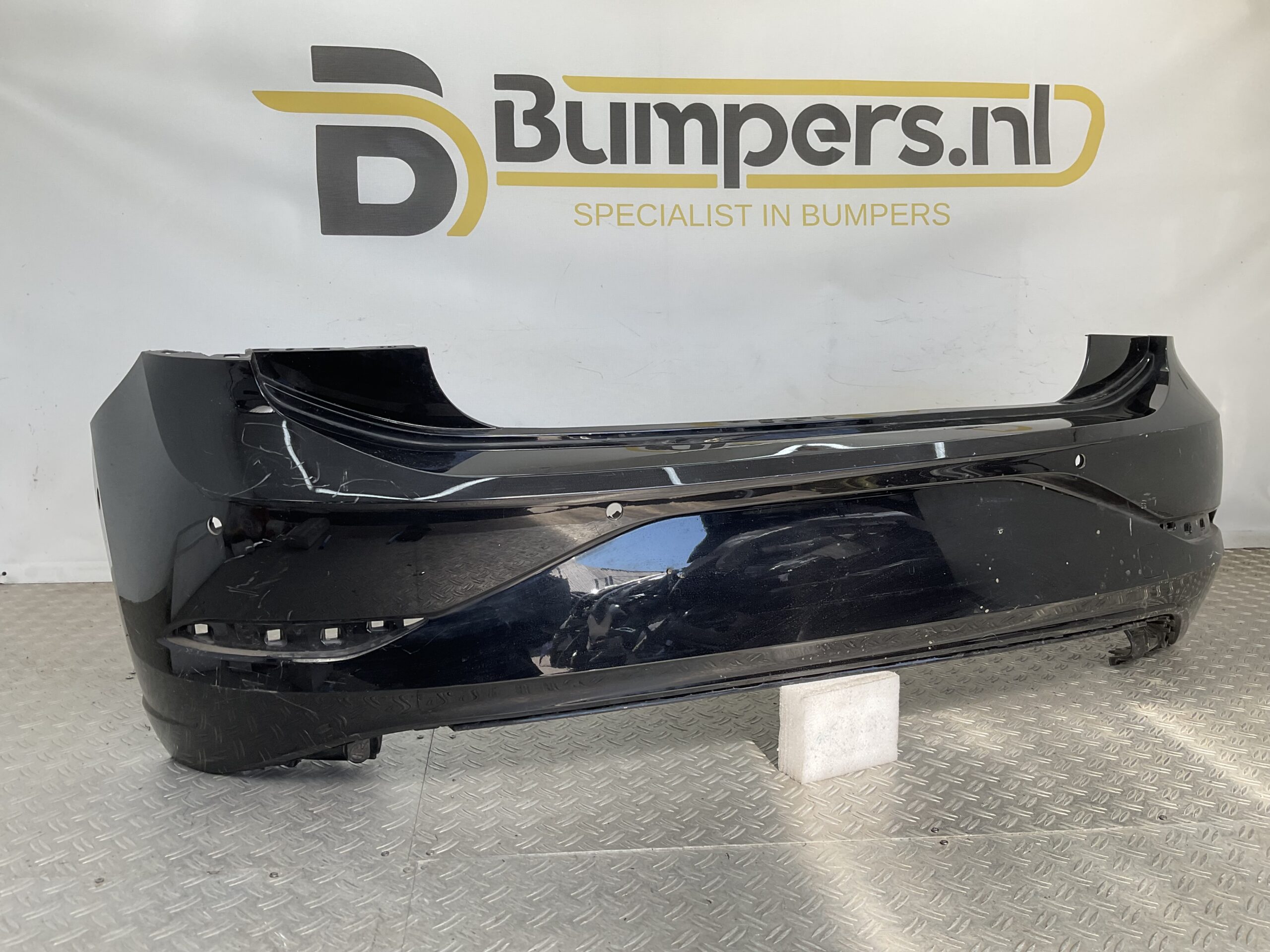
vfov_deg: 48.2
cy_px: 476
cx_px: 635
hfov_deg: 61.7
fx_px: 1064
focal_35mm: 29
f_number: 1.8
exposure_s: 1/209
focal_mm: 3
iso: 16
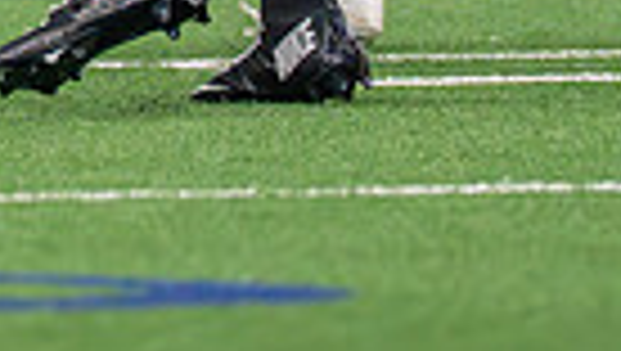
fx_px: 22536
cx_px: -367
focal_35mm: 1367
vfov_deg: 0.9
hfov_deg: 1.6
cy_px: -603
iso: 4000
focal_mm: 200
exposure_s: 1/1600
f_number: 2.8
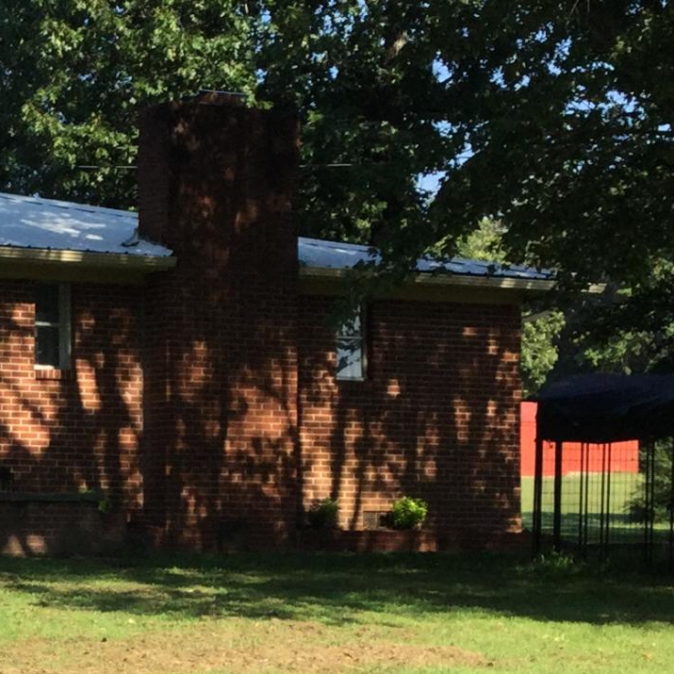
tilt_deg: -0.4
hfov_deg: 14.4
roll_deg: -1.6
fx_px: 2533
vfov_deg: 15.0
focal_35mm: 115
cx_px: -236
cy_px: 563
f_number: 2.4
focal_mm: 3.3
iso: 25
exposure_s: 1/815
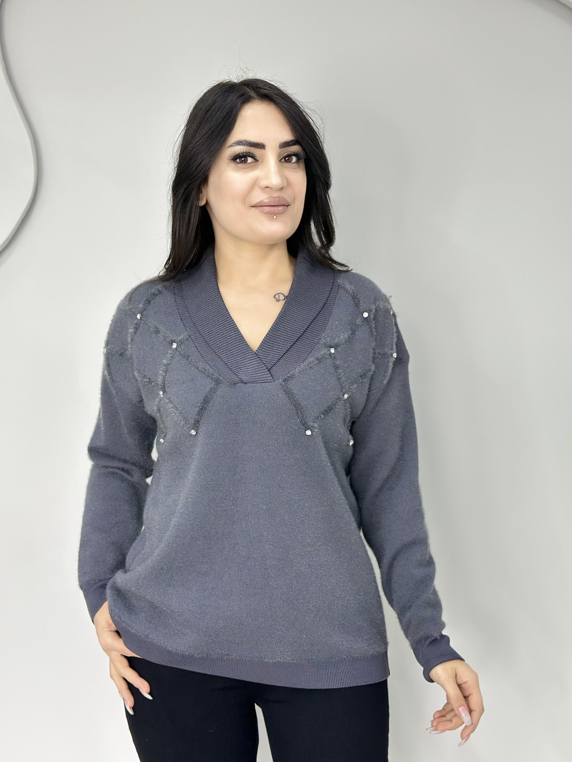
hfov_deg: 30.3
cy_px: 381
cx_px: 286
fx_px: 1058
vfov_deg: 39.7
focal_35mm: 48
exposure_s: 1/50
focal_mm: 6.86
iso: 125
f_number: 1.78
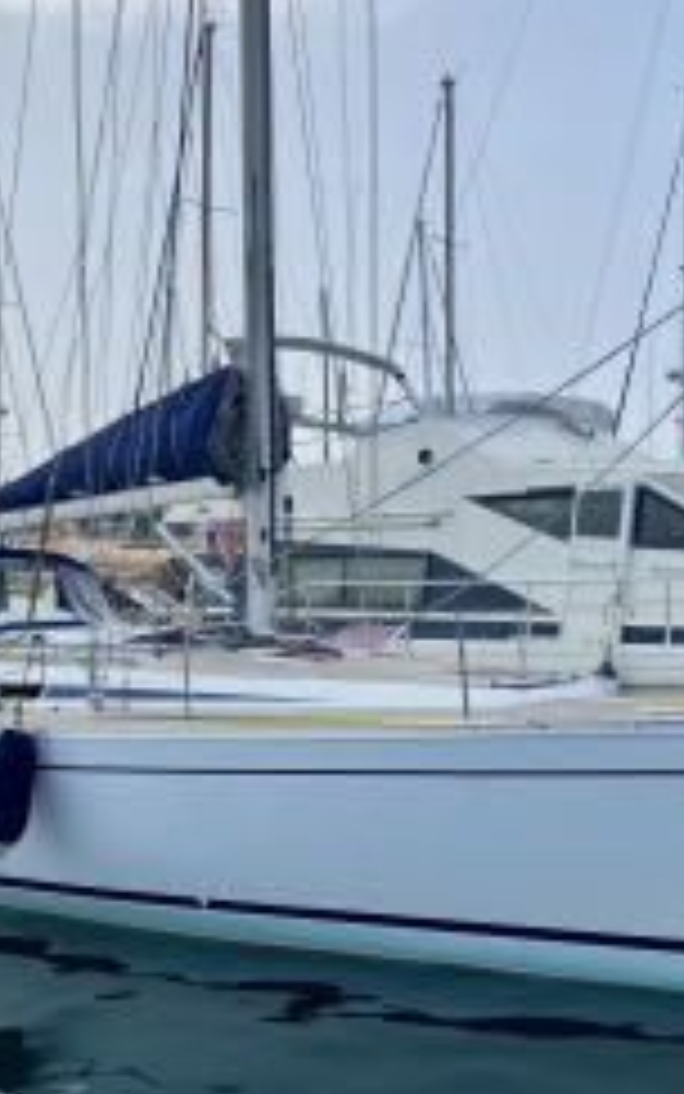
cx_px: 400
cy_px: 513
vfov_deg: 45.2
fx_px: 1312
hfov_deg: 29.2
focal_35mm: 44
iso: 32
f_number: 1.8
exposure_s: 1/1312
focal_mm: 3.99
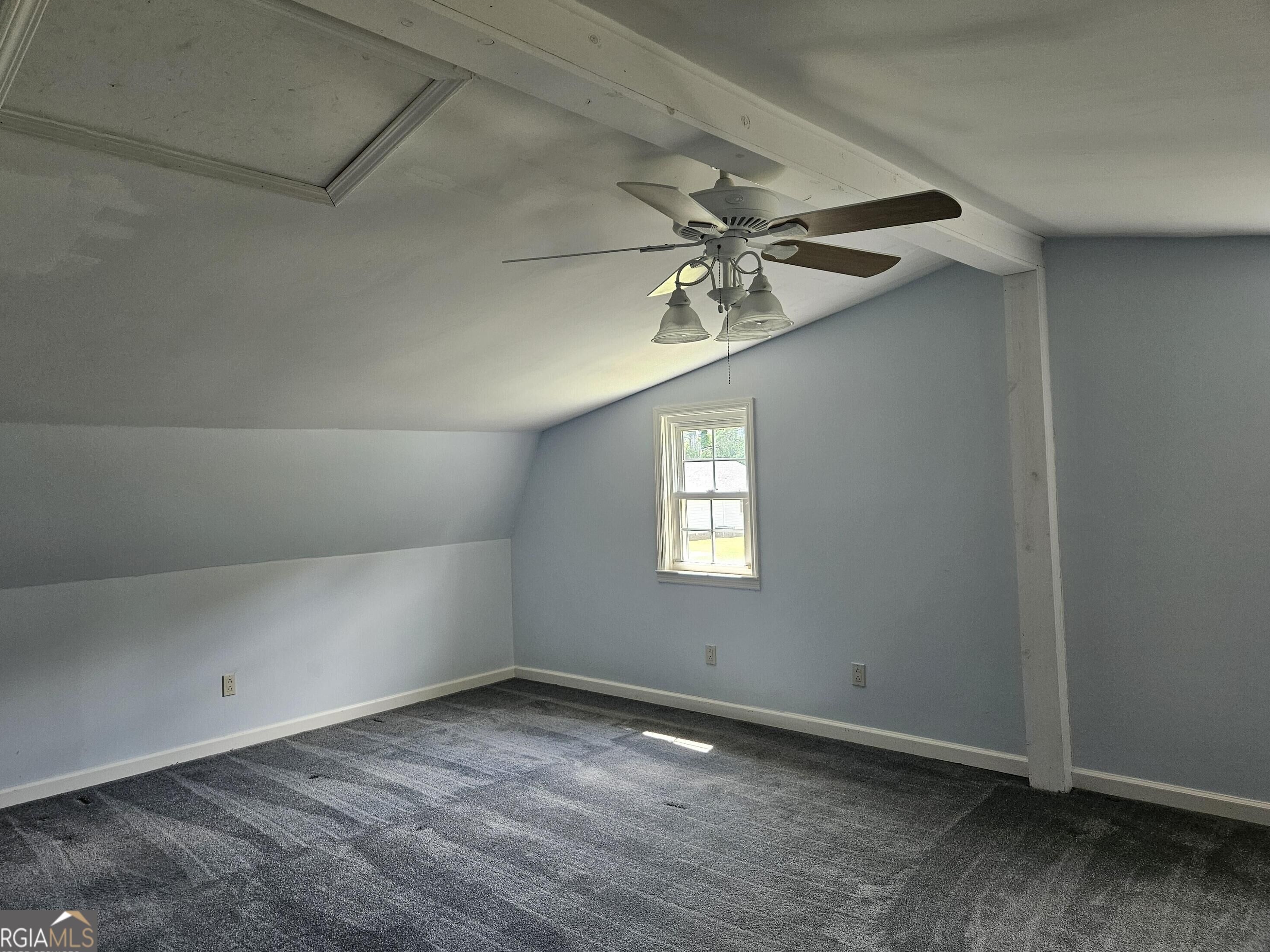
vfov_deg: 56.8
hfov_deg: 71.6
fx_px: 881
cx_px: 611
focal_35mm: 24
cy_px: 463
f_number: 1.8
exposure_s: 1/120
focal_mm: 5.4
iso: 200
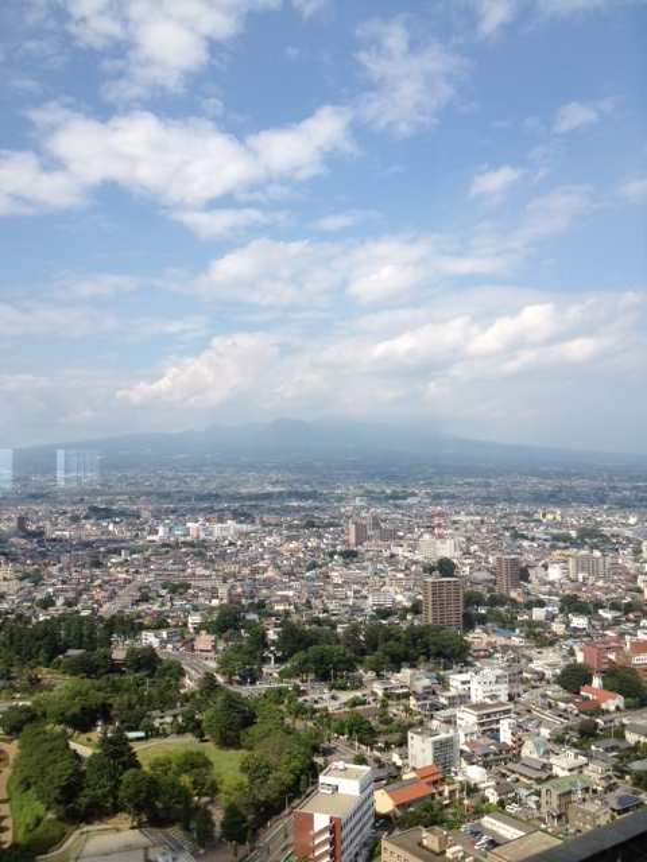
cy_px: 431
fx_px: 872
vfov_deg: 52.6
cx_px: 324
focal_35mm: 35
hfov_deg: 40.7
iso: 64
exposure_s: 1/1453
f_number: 2.4
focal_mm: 4.28
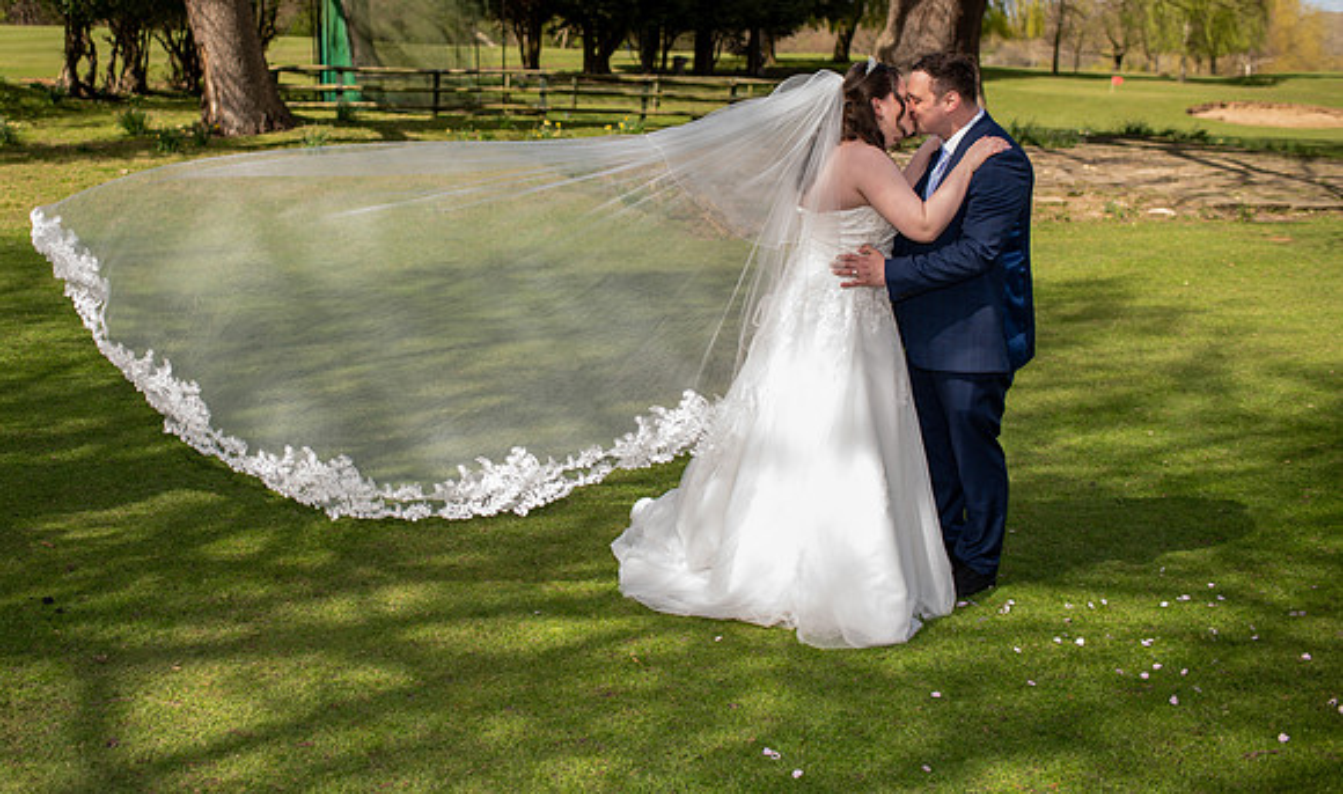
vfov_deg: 28.9
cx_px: 556
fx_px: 1529
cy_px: 271
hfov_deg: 47.2
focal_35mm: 42
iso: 100
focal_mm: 35
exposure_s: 1/500
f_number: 2.8
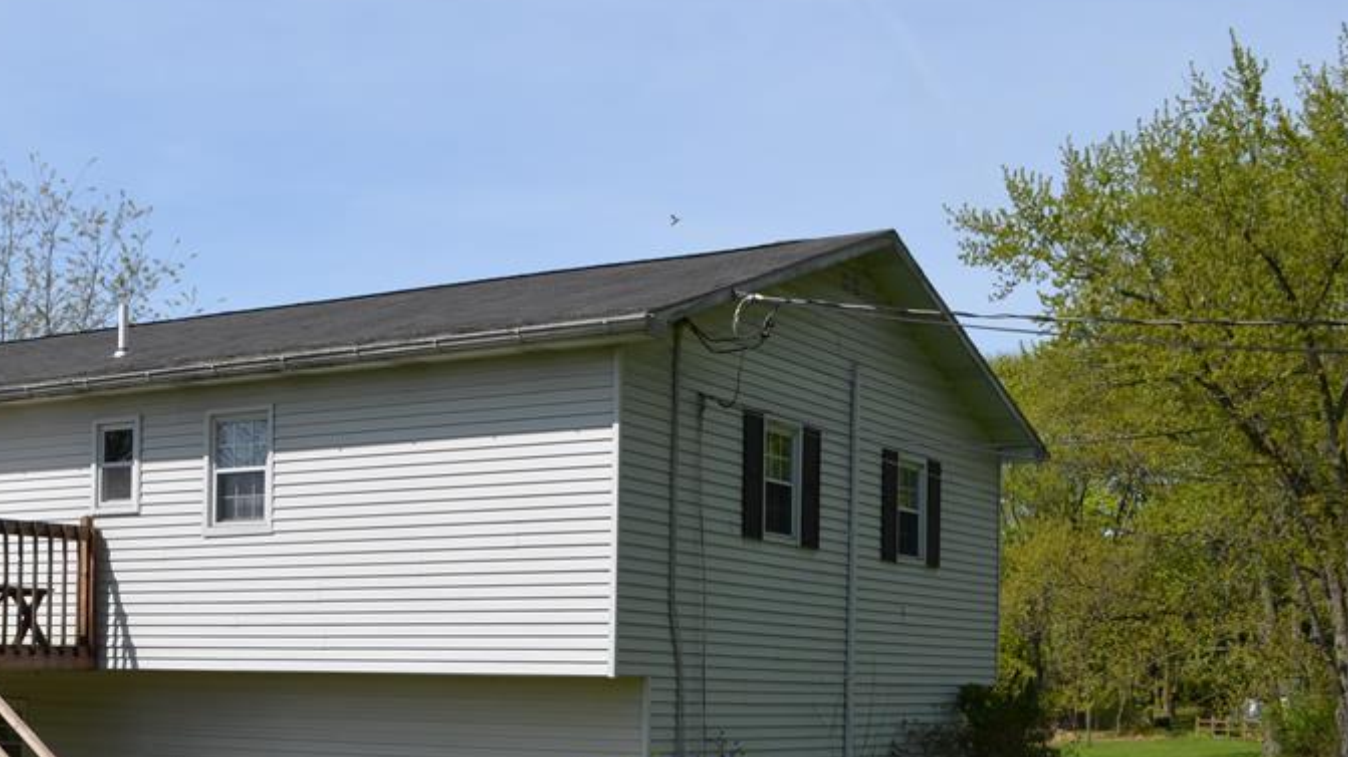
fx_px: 2001
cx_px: 395
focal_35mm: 56
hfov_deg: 36.6
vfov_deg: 21.0
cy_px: 662
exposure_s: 1/320
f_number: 9
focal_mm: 22
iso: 100
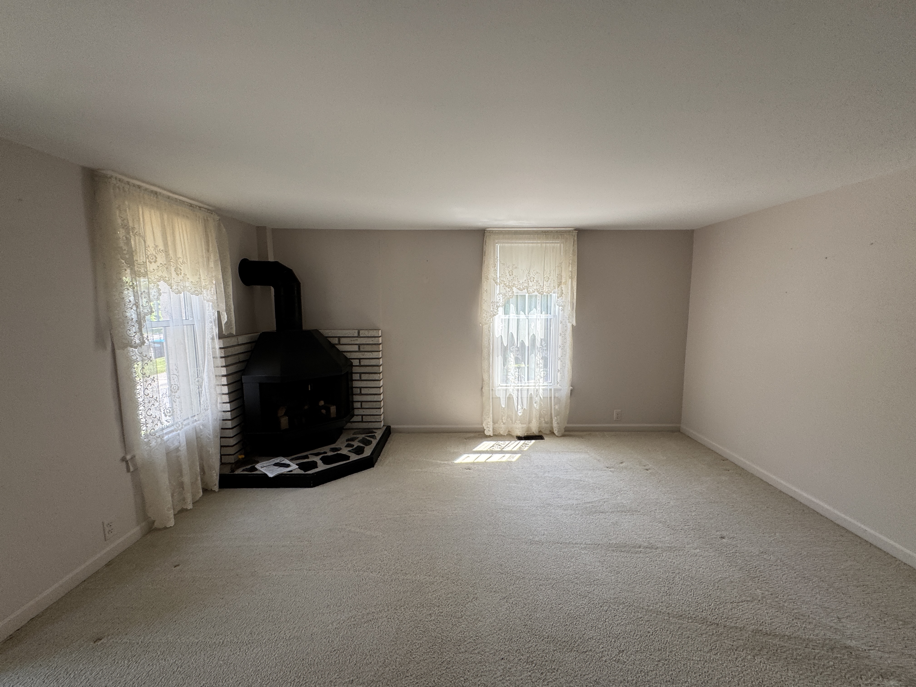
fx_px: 370
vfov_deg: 85.7
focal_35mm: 14
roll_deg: -0.5
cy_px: 344
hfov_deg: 102.1
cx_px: 458
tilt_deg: -5.5
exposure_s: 1/120
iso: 100
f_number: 2.2
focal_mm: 2.22
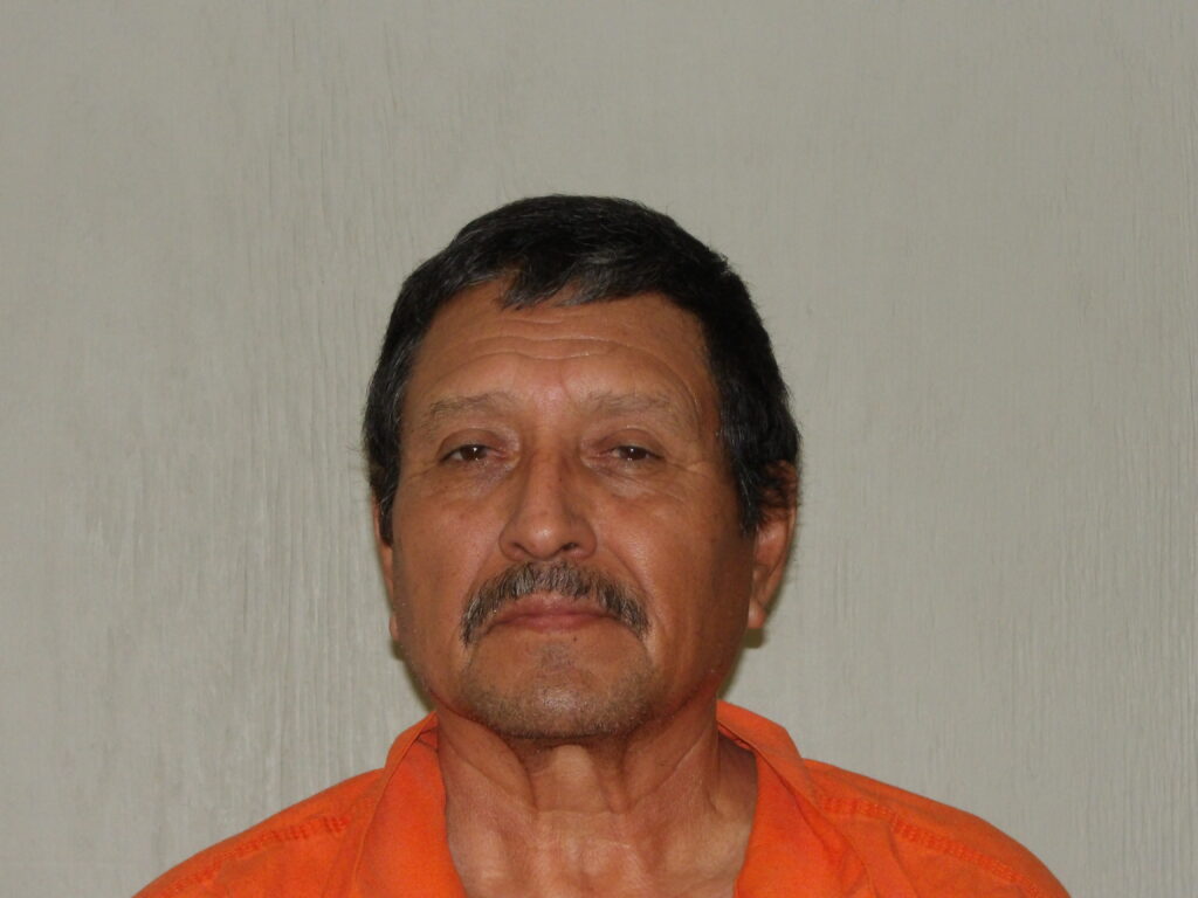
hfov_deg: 18.2
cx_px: 599
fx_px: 3738
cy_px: 449
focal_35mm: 108
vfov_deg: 13.7
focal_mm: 19.6
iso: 640
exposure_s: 1/60
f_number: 6.6
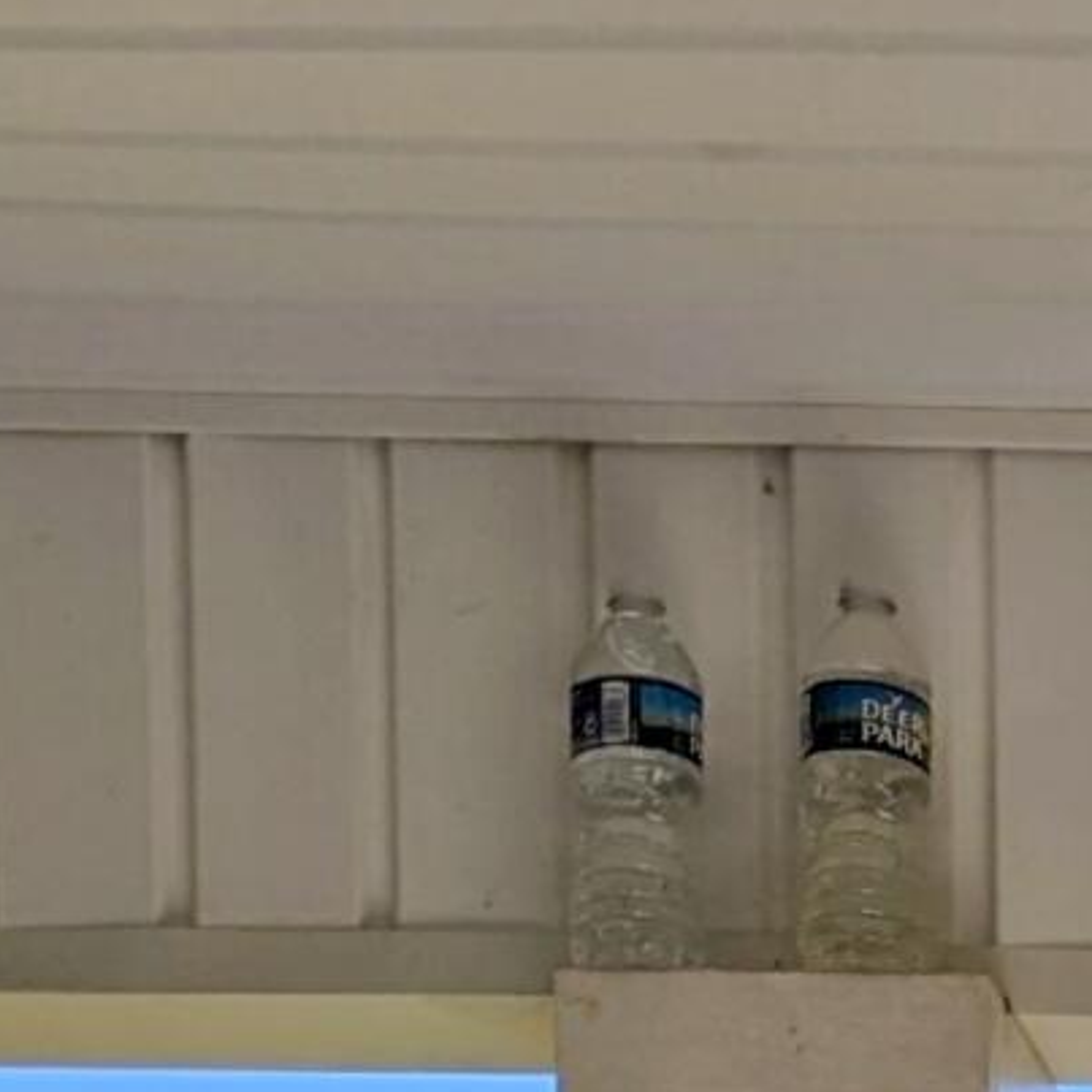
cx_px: 2043
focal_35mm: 158
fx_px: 5639
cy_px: 2777
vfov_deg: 9.6
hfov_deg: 10.3
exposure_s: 1/1715
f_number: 1.85
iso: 47
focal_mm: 6.81
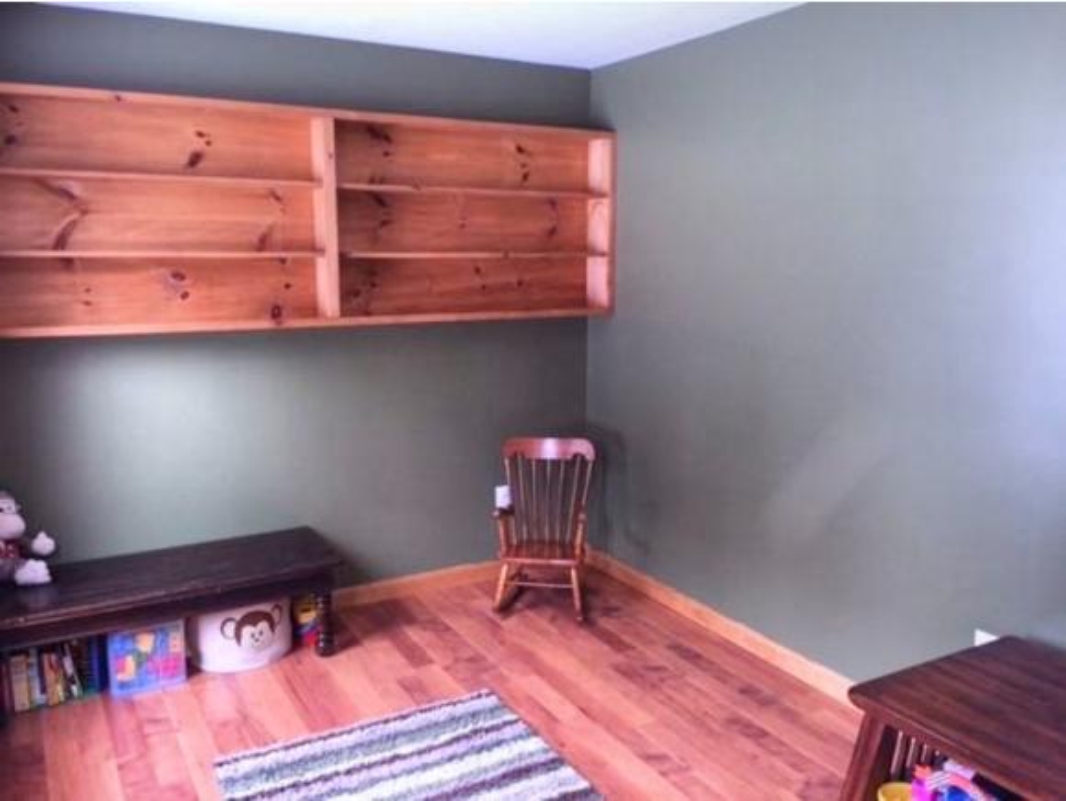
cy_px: 400
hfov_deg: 61.6
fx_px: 894
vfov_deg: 48.3
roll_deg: +1.5
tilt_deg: -9.0
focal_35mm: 29
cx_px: 533
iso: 64
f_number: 2.2
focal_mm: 4.15
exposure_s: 1/30
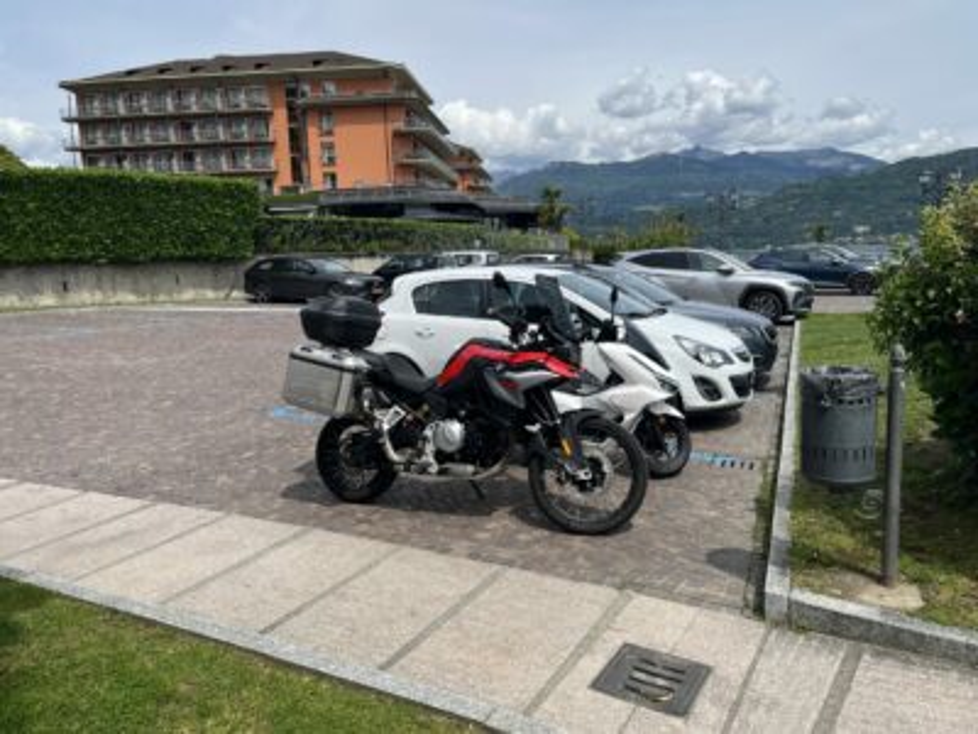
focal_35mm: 26
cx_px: 489
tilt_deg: -8.0
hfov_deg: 67.3
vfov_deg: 53.1
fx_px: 735
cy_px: 367
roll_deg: +1.8
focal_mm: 5.1
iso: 50
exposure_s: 1/3745
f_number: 1.6
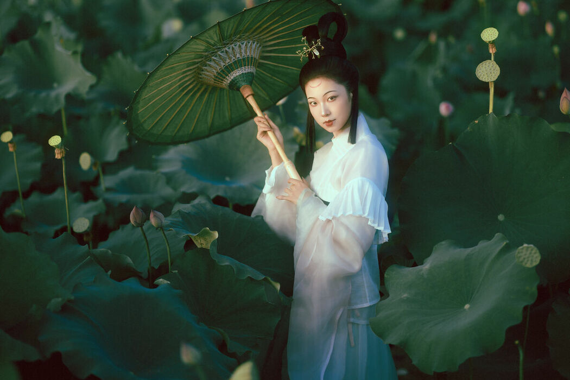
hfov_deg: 23.9
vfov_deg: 16.1
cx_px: 285
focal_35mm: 85
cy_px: 190
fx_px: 1346
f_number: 1.8
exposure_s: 1/320
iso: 160
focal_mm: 85
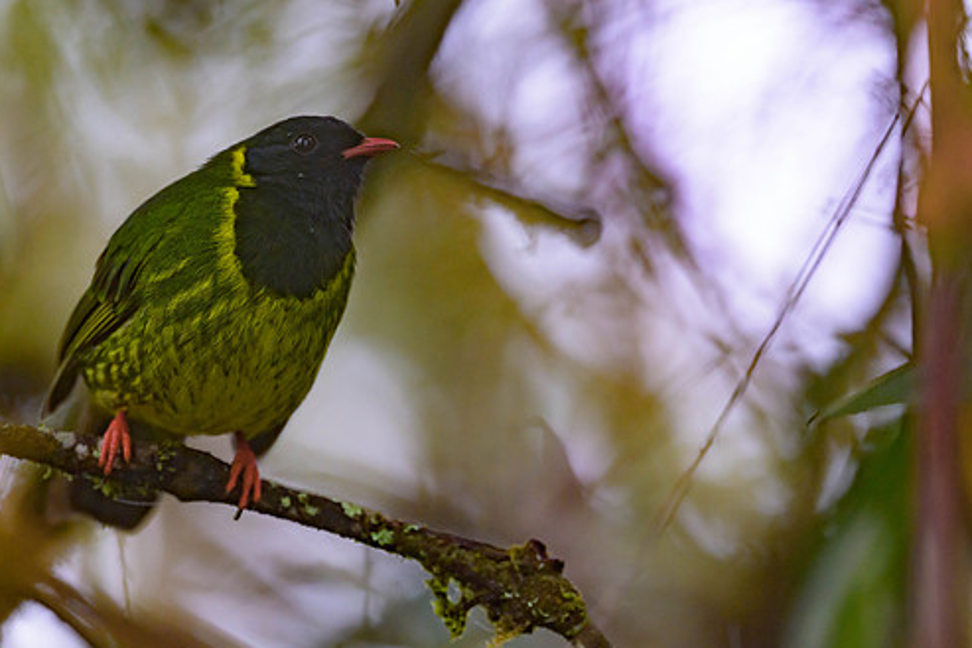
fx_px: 16231
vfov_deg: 2.3
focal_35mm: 601
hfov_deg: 3.4
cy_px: 422
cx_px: 568
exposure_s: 1/400
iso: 1000
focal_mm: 400
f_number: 2.8
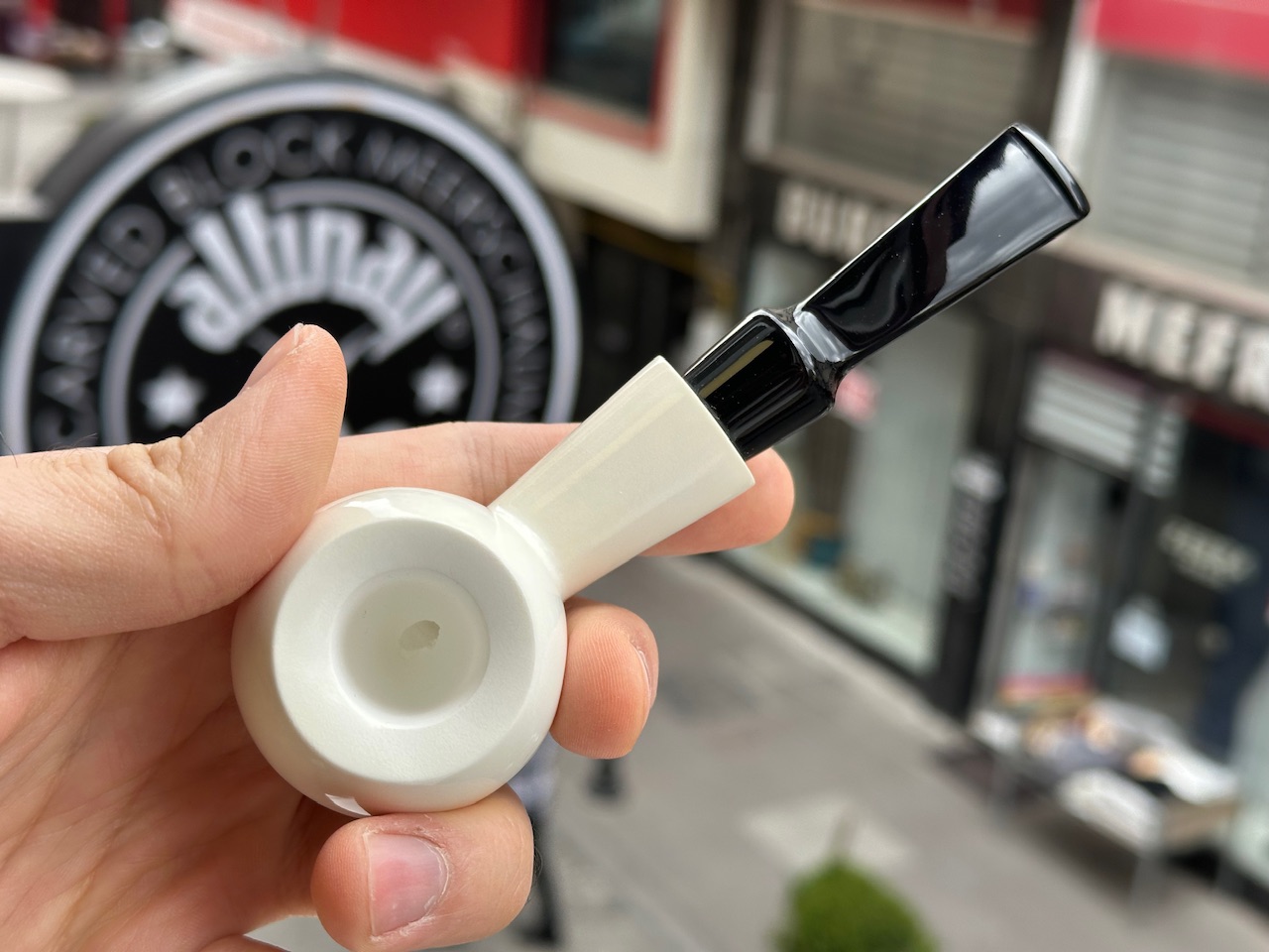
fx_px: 1760
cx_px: 634
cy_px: 476
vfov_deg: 30.3
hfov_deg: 39.7
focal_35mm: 48
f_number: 1.78
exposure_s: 1/654
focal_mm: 6.86
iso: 64
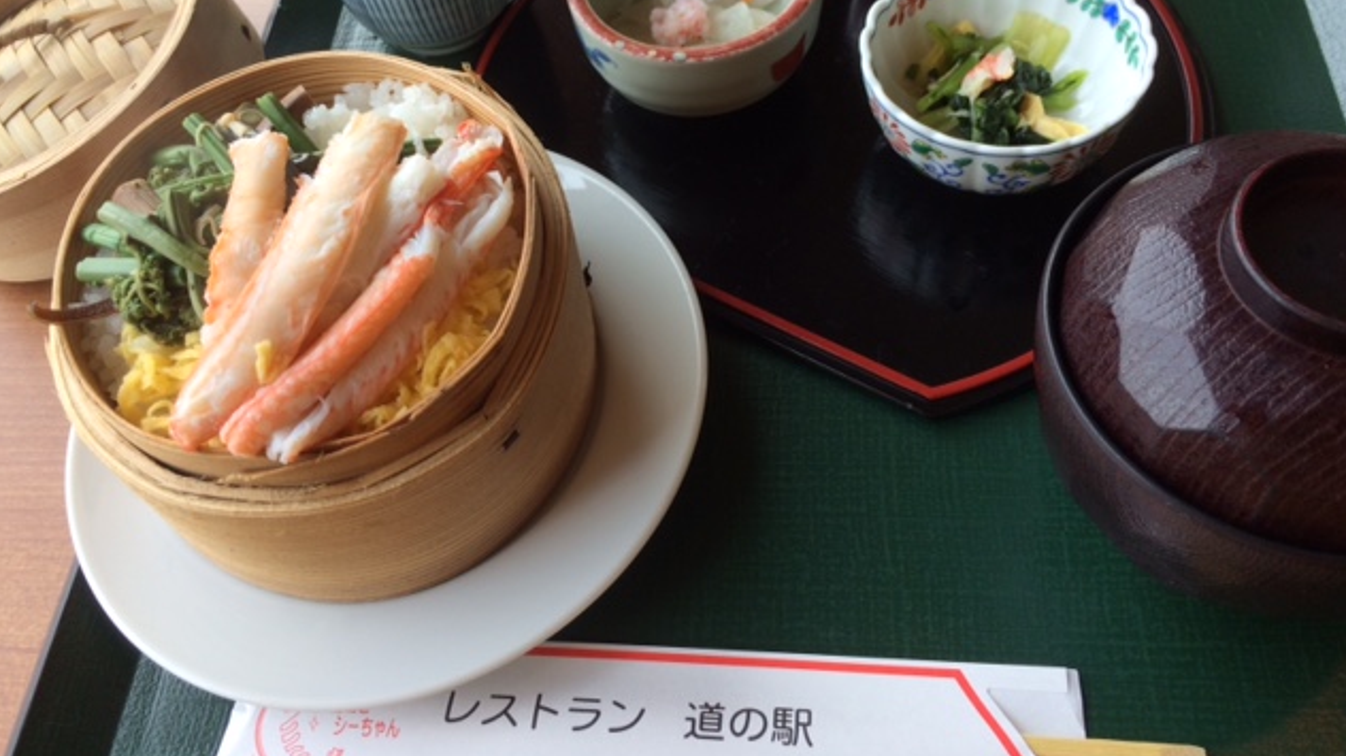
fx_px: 1142
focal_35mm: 32
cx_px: 673
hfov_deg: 61.0
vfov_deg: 36.3
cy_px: 266
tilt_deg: -57.2
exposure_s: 1/181
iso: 32
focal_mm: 4.15
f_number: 2.2
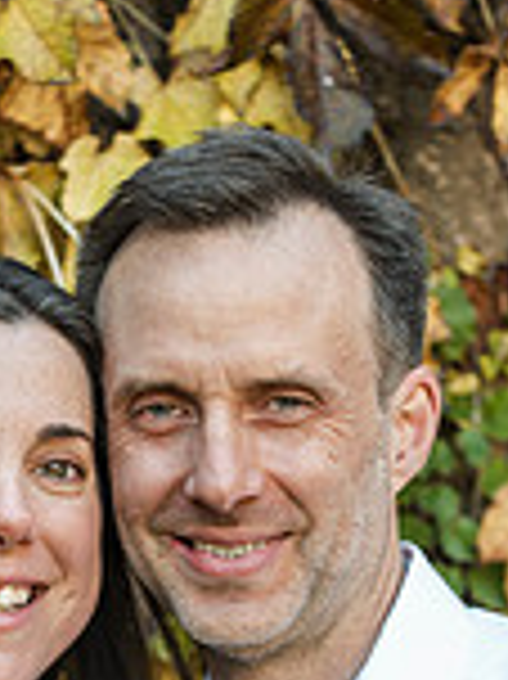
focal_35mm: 315
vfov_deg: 6.3
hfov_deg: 4.7
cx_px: 148
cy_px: 545
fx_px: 6172
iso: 500
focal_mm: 110
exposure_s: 1/250
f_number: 4
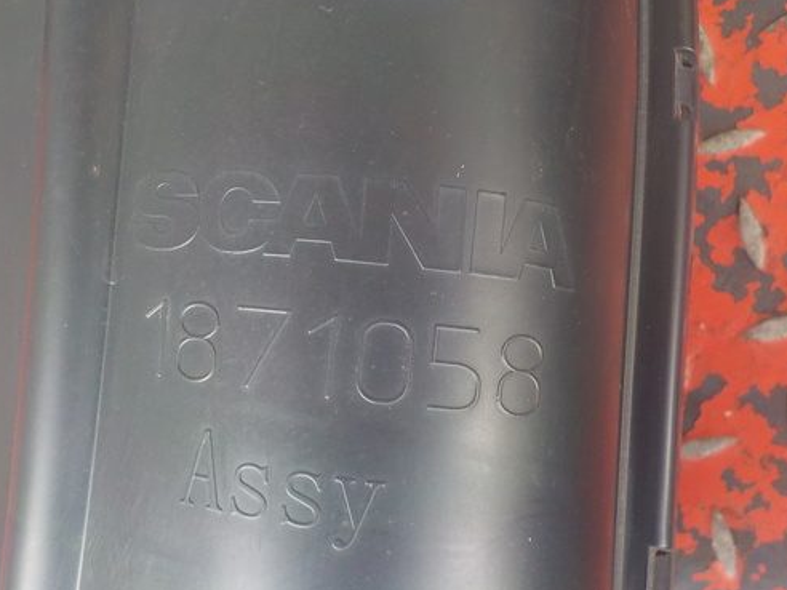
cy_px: 318
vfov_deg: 36.8
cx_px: 312
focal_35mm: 39
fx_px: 887
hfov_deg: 47.6
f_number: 3.3
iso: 250
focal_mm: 4.1
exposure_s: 1/30
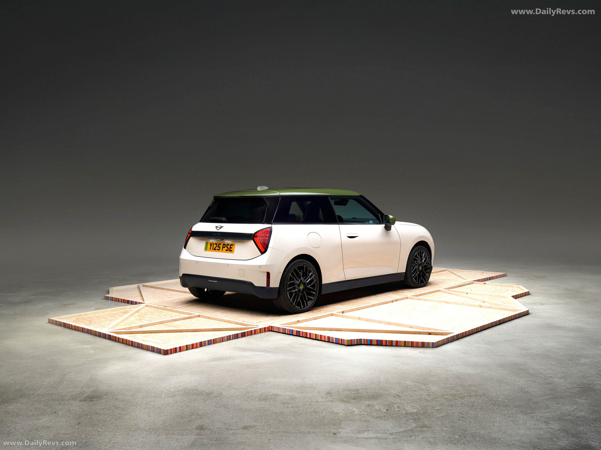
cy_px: 225
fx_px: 625
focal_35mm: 36
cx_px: 300
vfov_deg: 39.7
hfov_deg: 51.4
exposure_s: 1/3
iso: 250
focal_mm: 45
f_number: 13
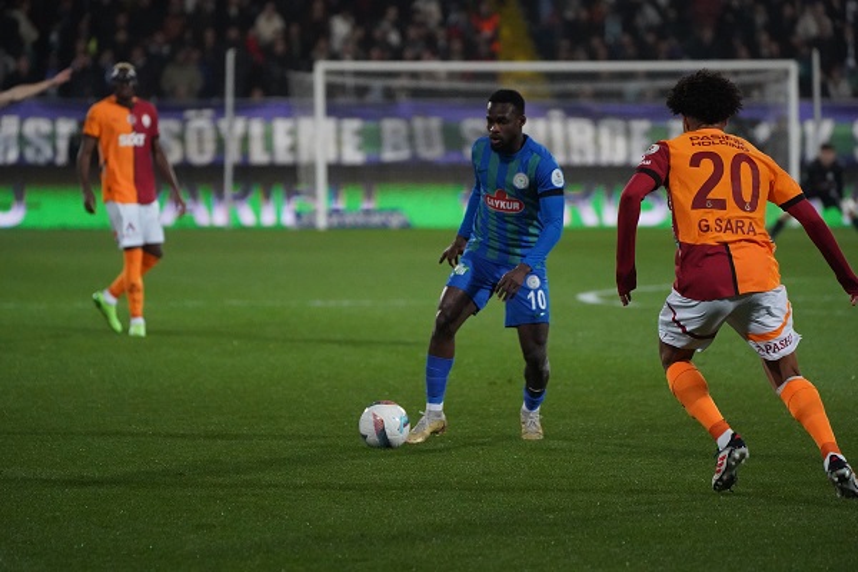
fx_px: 7006
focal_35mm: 294
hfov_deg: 7.0
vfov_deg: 4.7
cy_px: 286
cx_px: 429
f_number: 5.6
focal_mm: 294
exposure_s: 1/2000
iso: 12800
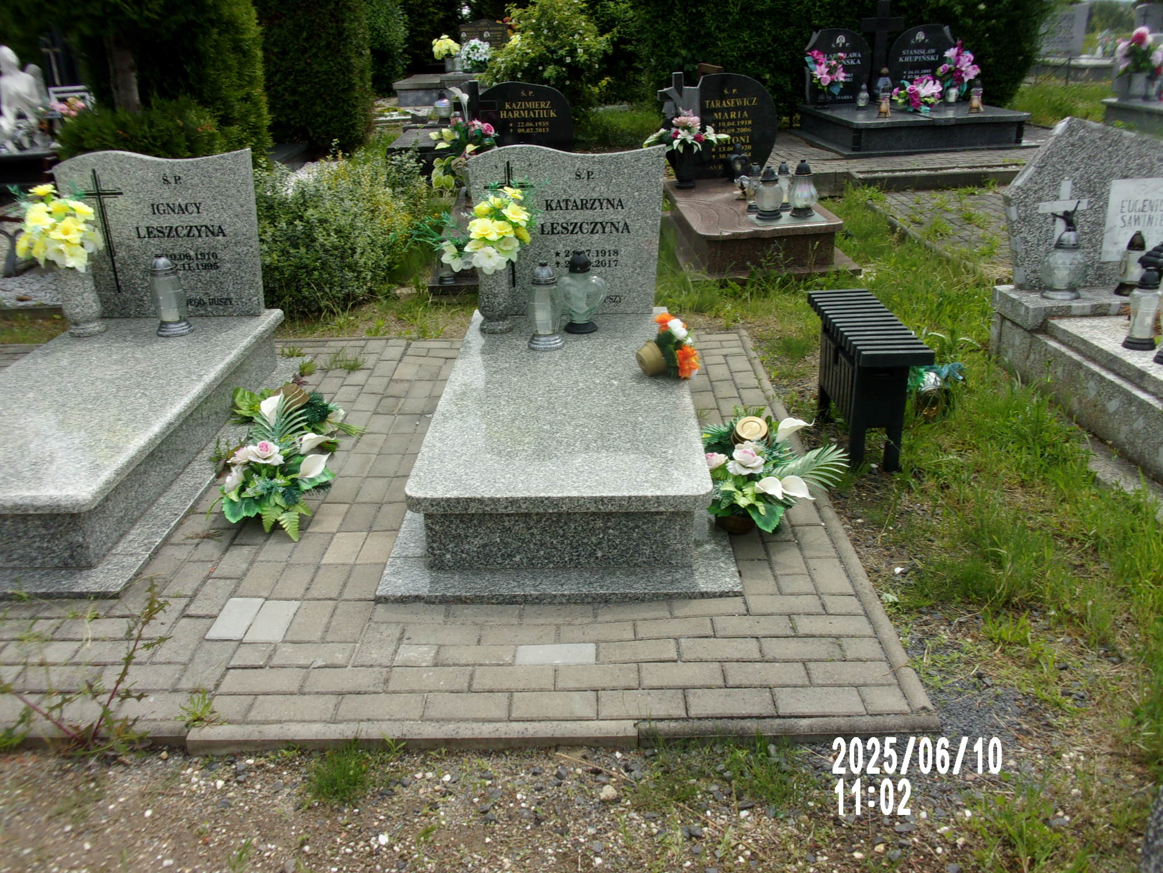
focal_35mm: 28
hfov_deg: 63.4
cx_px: 582
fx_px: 941
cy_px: 436
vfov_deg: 49.7
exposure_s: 1/70
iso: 80
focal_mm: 5.1
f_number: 10.8
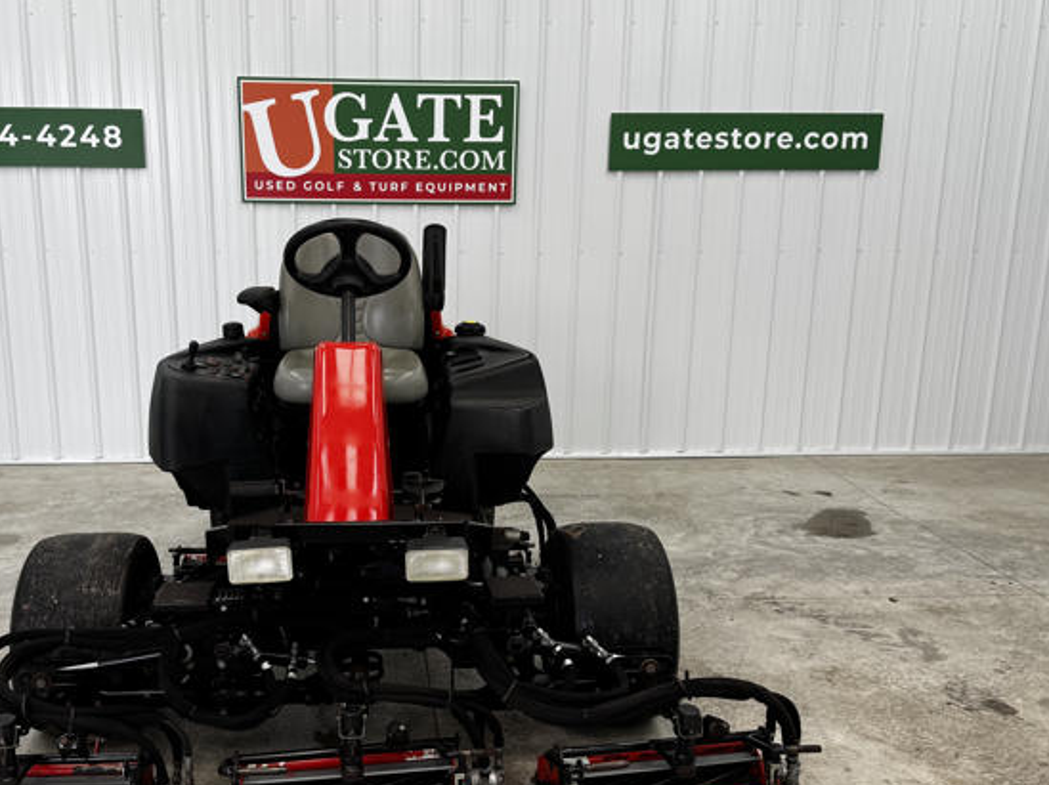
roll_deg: -0.7
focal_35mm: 35
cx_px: 413
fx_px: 1060
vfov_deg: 40.6
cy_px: 435
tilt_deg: -13.8
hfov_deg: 52.3
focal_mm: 6.76
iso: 50
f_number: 1.78
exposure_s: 1/125
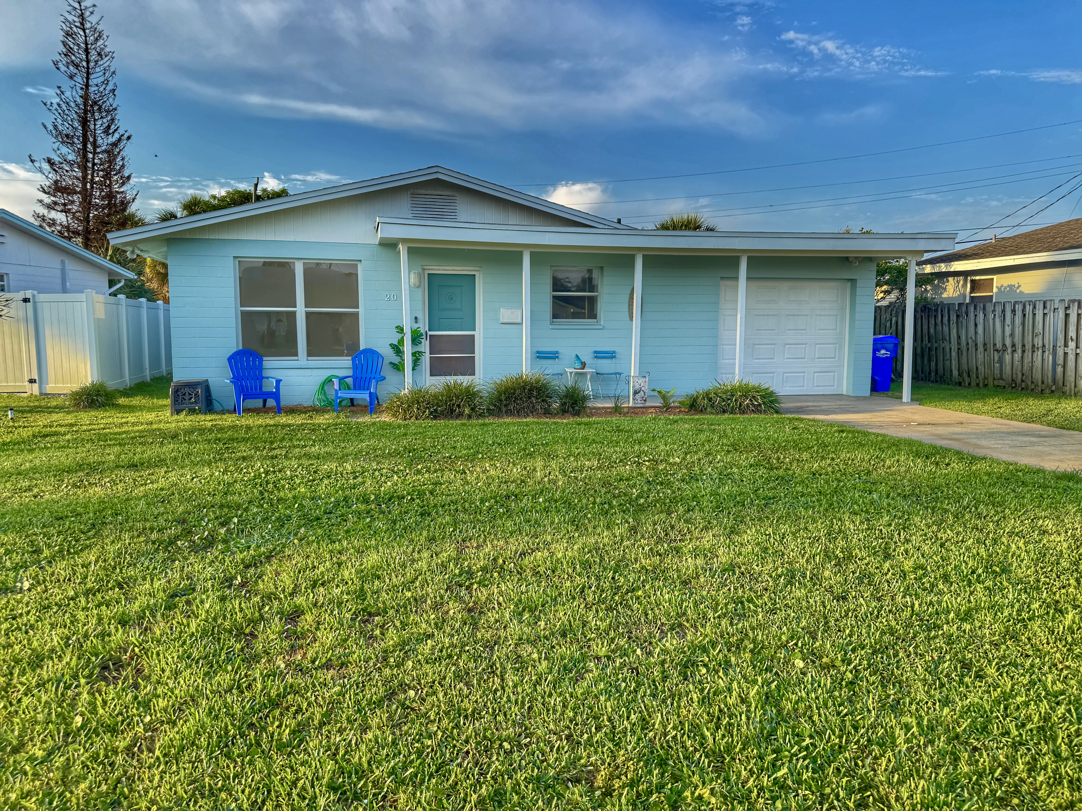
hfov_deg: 71.6
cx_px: 541
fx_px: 750
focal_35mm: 24
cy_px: 406
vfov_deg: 56.8
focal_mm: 6.76
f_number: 1.78
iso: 80
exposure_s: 1/1238
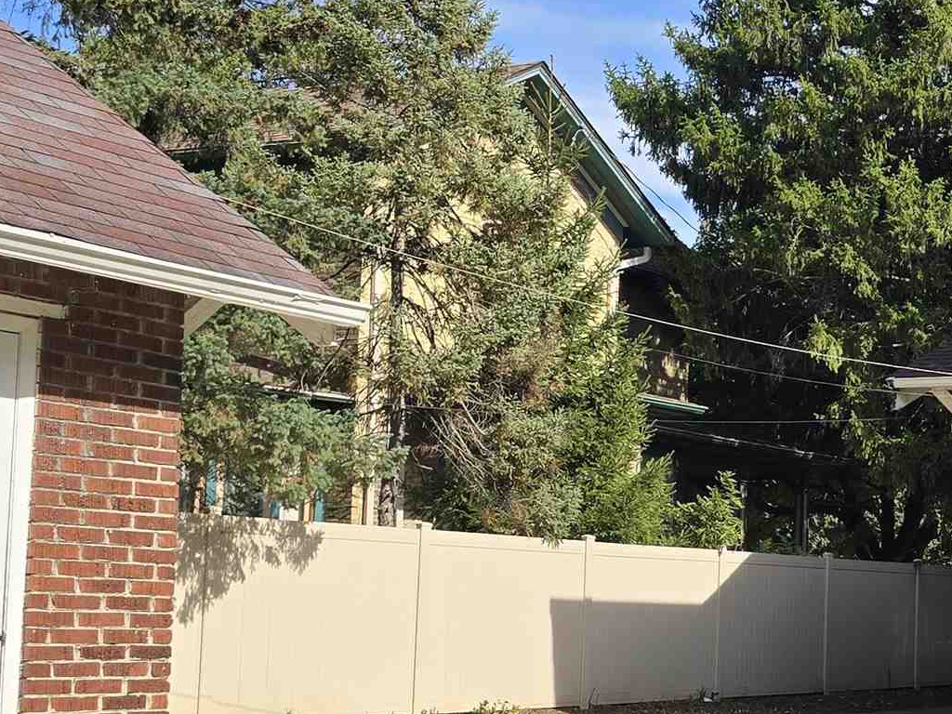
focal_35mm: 69
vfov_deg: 21.2
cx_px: 1225
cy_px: 517
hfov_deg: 24.7
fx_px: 1898
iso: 12
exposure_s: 1/675
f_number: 1.7
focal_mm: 6.3
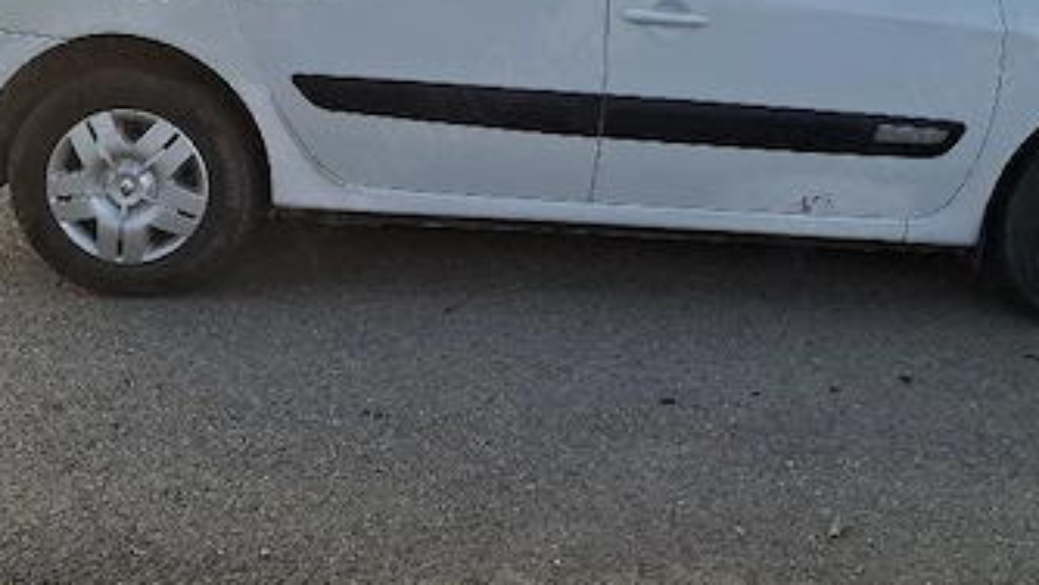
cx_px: 603
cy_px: 112
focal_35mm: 45
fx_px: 1240
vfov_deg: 26.0
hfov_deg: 45.3
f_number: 1.8
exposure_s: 1/357
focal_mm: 5.54
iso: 50
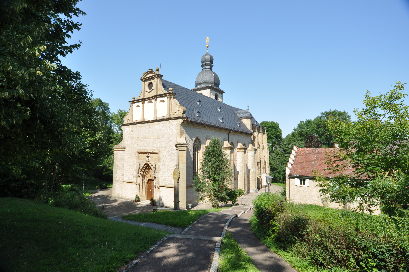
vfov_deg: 67.2
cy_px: 136
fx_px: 204
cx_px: 204
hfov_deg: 90.1
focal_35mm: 18
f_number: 9
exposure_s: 1/320
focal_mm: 12
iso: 200
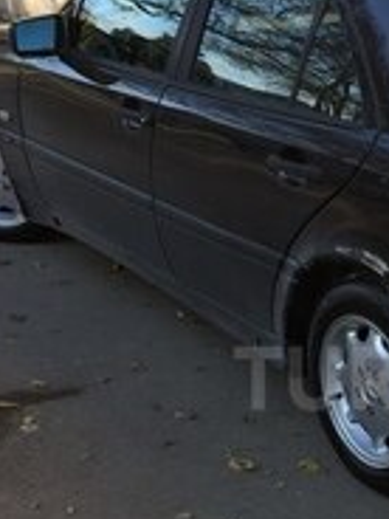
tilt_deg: -20.1
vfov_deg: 24.8
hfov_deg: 18.1
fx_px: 1169
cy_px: 378
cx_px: 451
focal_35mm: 78
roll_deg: -2.2
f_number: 2.2
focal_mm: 4.15
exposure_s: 1/347
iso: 32
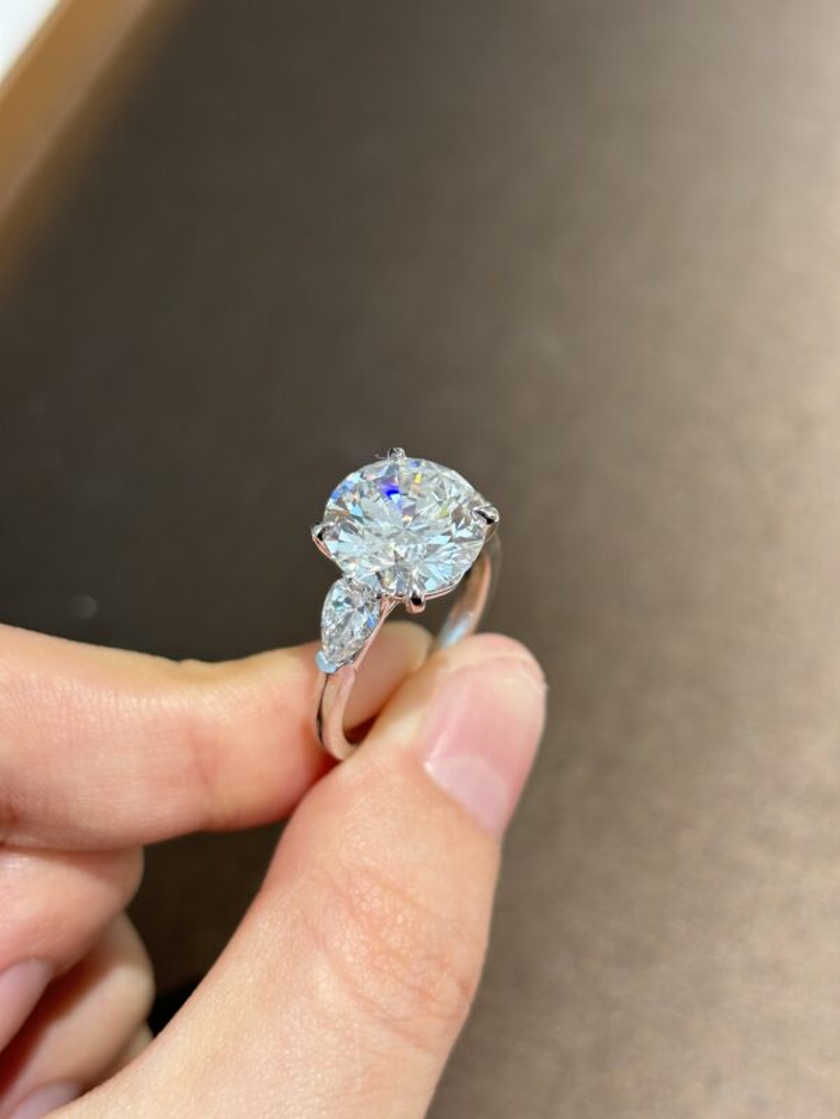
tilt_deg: -60.1
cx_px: 420
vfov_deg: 36.8
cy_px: 560
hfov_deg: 28.0
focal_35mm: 52
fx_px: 1682
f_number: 1.6
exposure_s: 1/100
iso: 40
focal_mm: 5.96
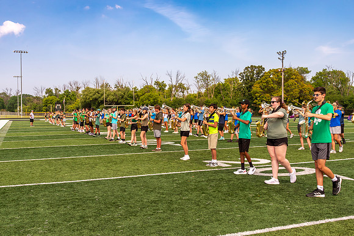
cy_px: 118
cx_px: 177
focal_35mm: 38
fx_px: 373
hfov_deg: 50.7
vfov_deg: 35.0
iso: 1250
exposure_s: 1/1250
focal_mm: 38
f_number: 13
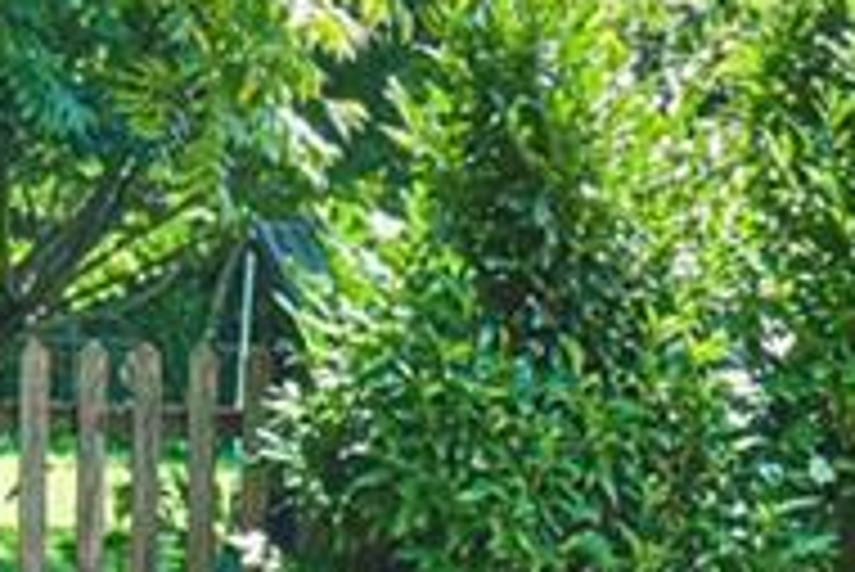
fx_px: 3969
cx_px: -32
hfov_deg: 12.1
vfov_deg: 8.2
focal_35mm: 167
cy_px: 556
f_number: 7.1
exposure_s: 1/200
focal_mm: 31
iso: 1600
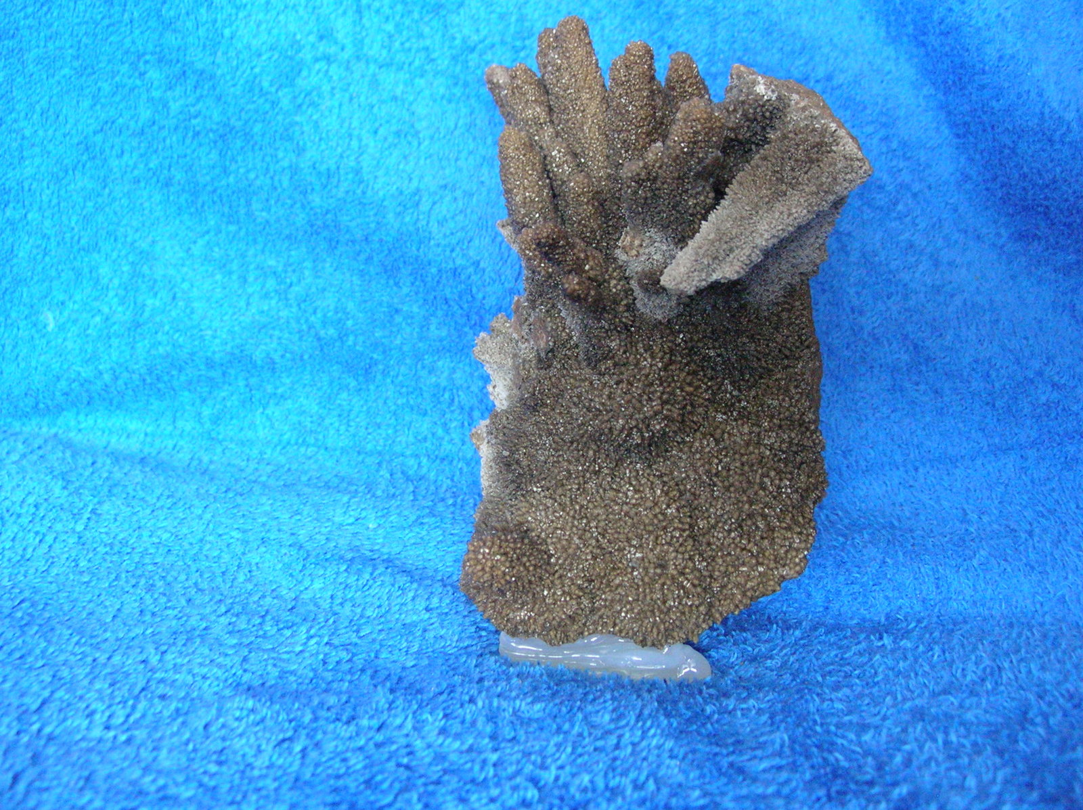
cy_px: 405
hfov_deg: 51.4
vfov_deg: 39.6
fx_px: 1125
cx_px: 542
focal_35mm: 36
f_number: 2.7
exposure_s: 1/2.8
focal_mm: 6
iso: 300
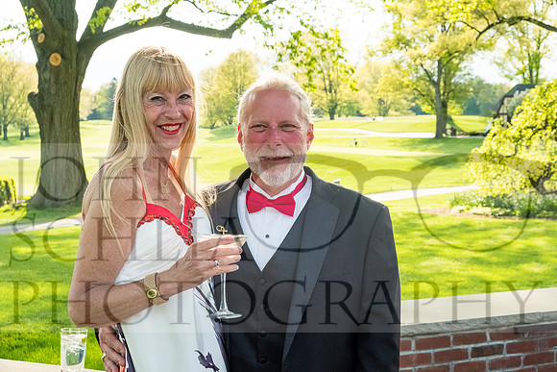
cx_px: 278
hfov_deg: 35.6
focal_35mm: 56
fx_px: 867
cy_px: 186
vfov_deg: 24.2
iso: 1600
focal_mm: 37.4
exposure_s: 1/800
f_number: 7.1
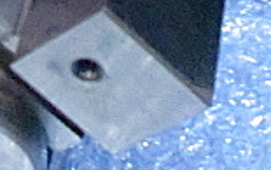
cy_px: -70
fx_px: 1130
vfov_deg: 8.4
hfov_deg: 12.7
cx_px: -189
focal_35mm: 153
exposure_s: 1/50
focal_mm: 6.3
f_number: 3.1
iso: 1600
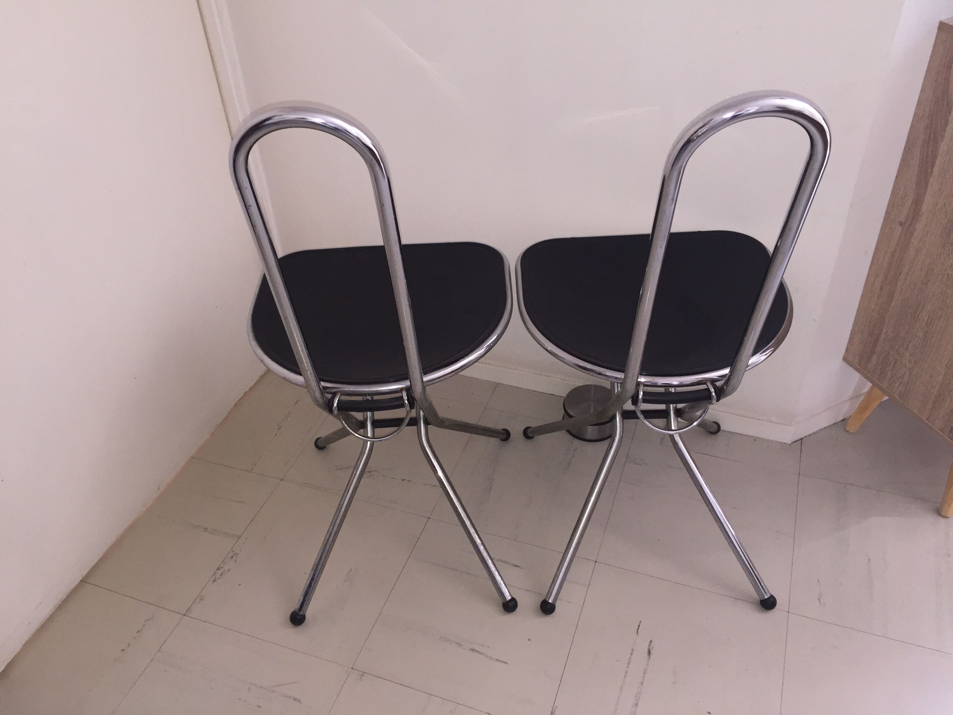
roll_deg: +4.2
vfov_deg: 48.2
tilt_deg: -39.3
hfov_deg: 61.7
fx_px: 798
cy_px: 358
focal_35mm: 29
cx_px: 476
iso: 100
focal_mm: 4.15
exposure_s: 1/33
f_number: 2.2
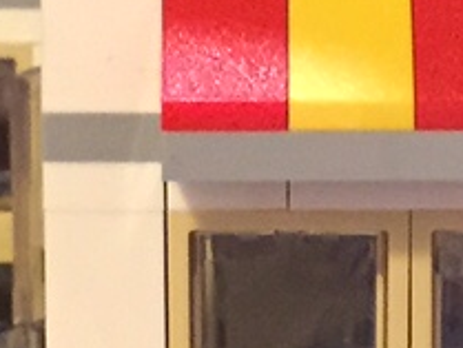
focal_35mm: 226
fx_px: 3025
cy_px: 262
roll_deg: -2.0
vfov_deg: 6.6
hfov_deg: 8.7
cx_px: 483
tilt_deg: -10.6
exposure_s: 1/20
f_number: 2.2
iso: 250
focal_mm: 4.15
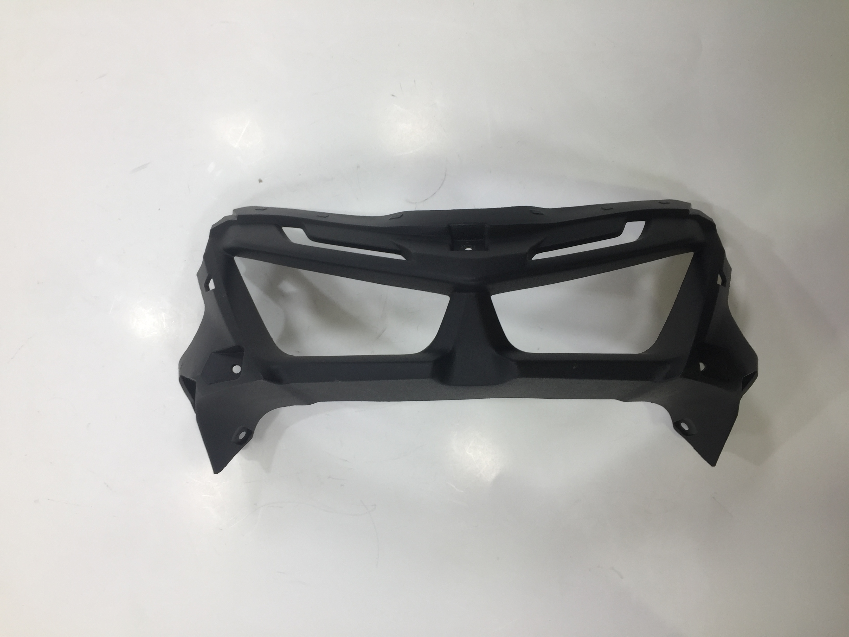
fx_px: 711
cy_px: 318
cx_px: 424
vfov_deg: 48.2
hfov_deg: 61.7
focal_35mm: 29
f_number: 2.2
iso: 32
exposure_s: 1/140
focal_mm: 4.15
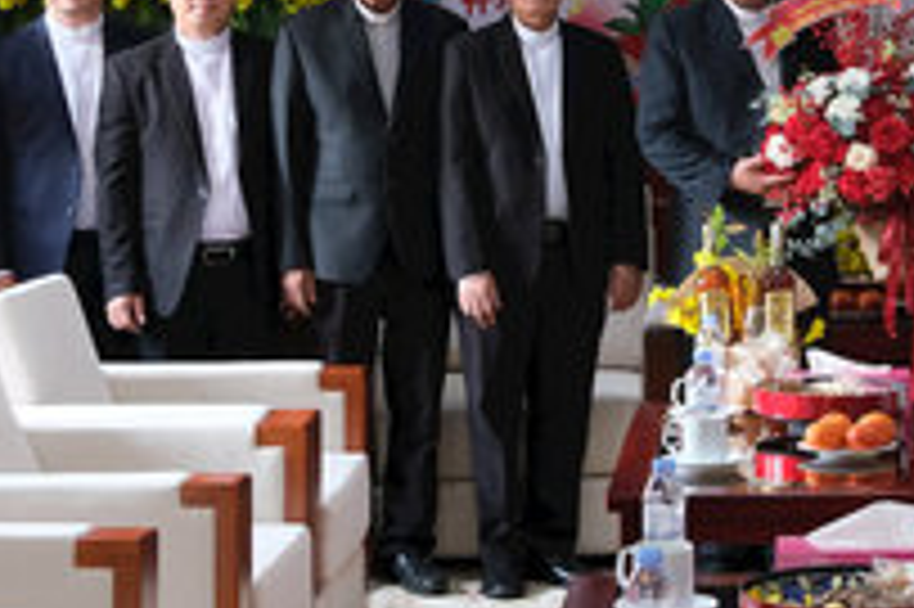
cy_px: 32
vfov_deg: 14.5
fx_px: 2359
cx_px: 738
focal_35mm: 93
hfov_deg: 21.6
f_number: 4
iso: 1000
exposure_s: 1/100
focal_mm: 23.5
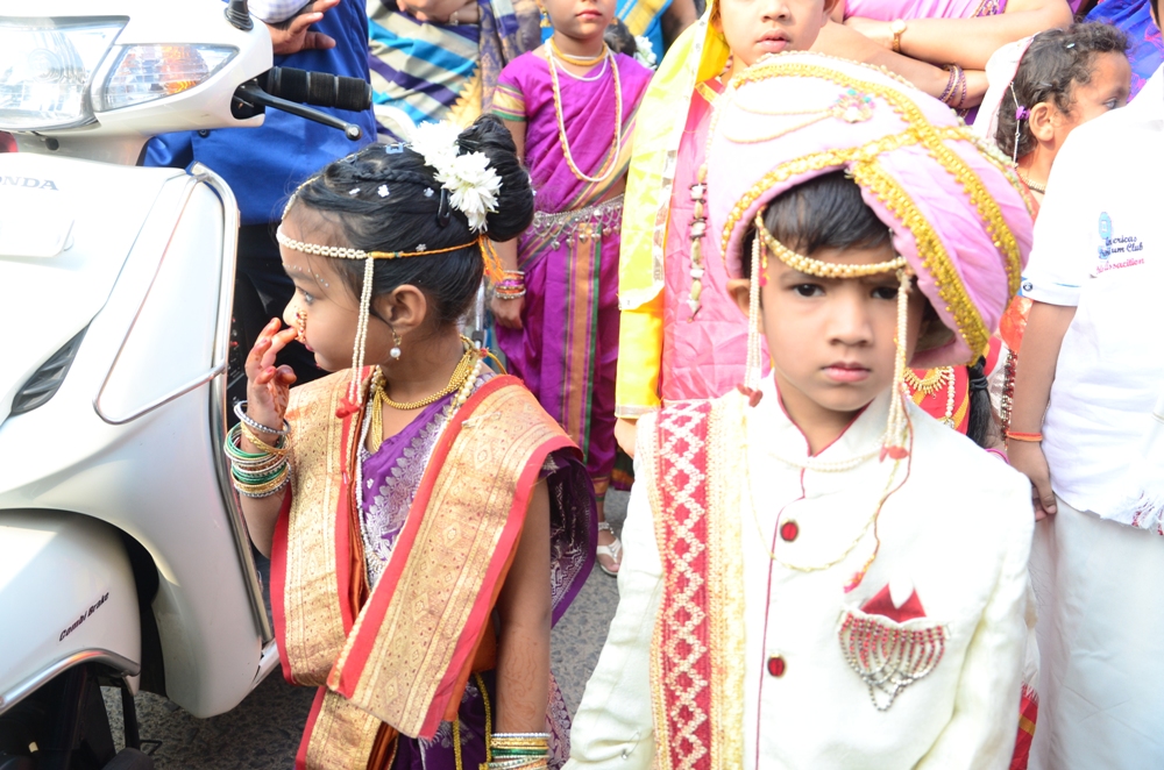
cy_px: 385
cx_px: 582
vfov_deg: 31.7
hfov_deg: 46.5
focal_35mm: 42
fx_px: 1355
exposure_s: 1/320
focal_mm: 28
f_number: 4
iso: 400
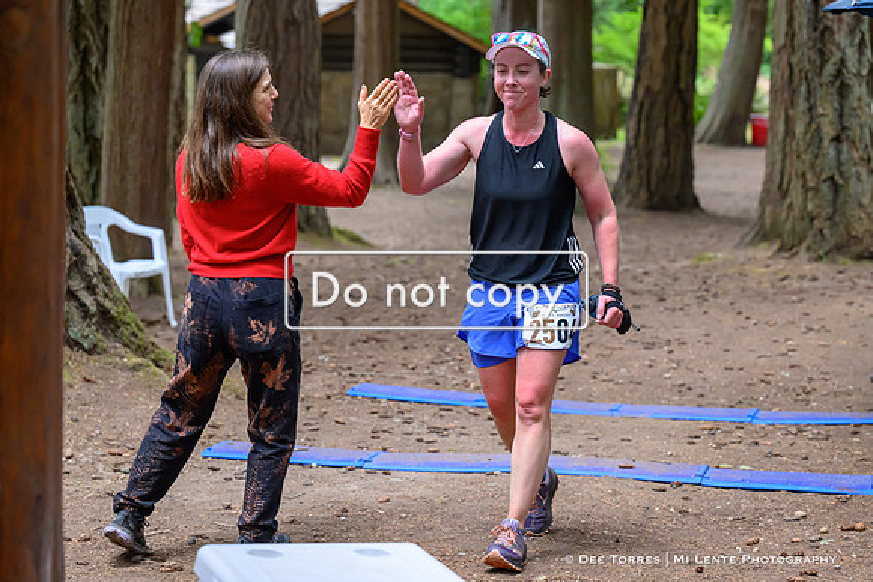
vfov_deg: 15.7
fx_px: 2116
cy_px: 257
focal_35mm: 87
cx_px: 483
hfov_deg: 23.3
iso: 5000
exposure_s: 1/640
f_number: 3.5
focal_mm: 70
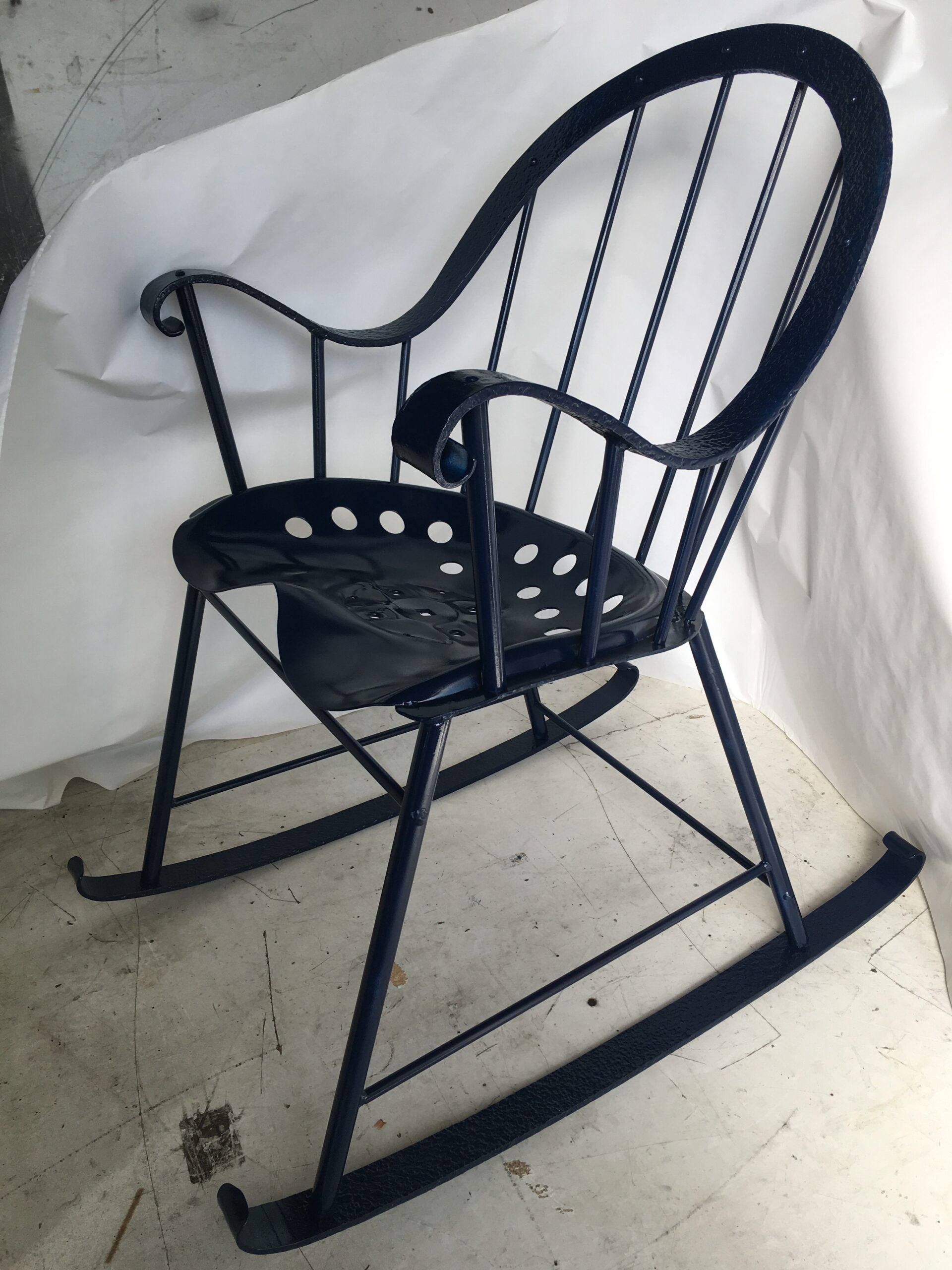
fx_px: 1063
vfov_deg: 61.7
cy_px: 635
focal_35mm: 29
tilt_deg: -26.6
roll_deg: +2.6
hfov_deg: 48.2
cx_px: 476
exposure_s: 1/206
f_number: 2.2
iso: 25
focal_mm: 4.15
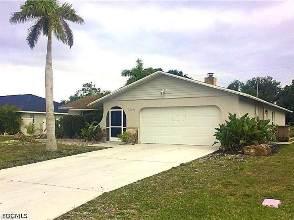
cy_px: 110
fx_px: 263
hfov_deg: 58.4
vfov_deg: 45.4
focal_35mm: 31
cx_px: 147
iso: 25
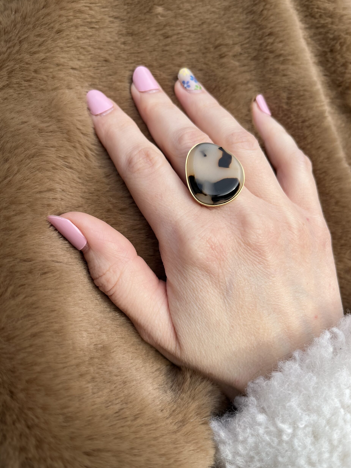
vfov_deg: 65.3
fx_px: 365
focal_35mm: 27
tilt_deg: -34.3
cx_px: 179
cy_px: 241
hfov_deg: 51.4
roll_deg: +6.0
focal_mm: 5.1
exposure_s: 1/1372
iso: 50
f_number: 1.6
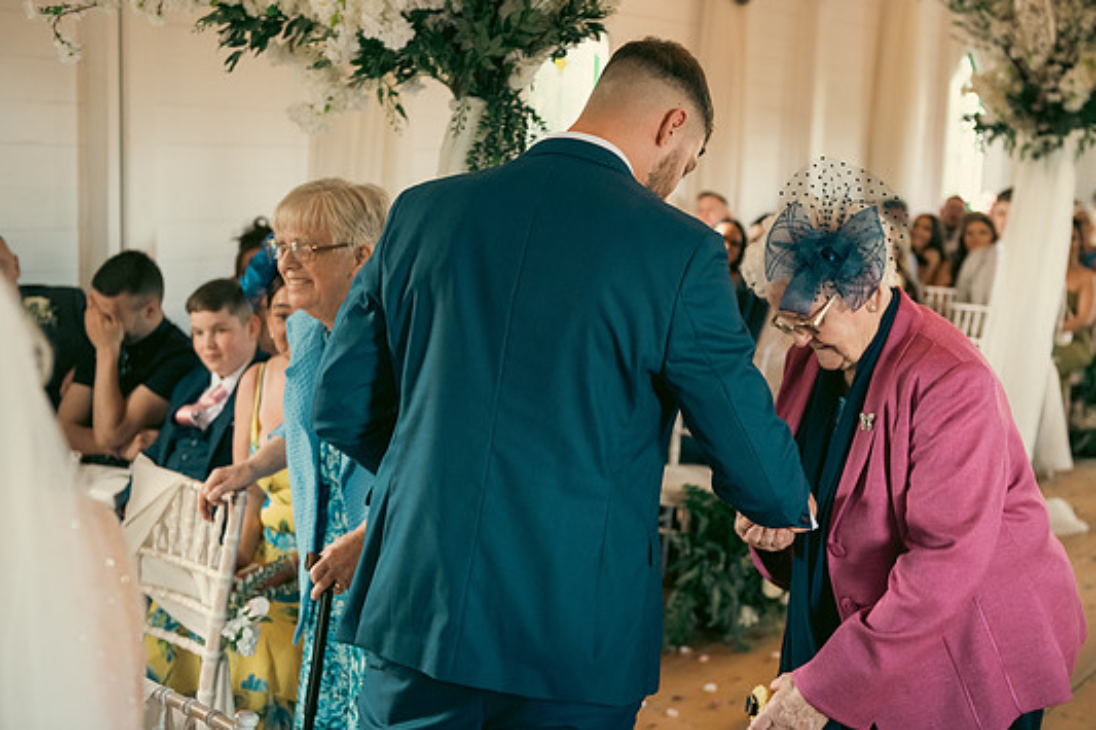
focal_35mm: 49
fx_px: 1491
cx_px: 584
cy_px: 334
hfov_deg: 40.3
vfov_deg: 27.5
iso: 640
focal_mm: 45
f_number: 3.5
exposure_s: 1/160
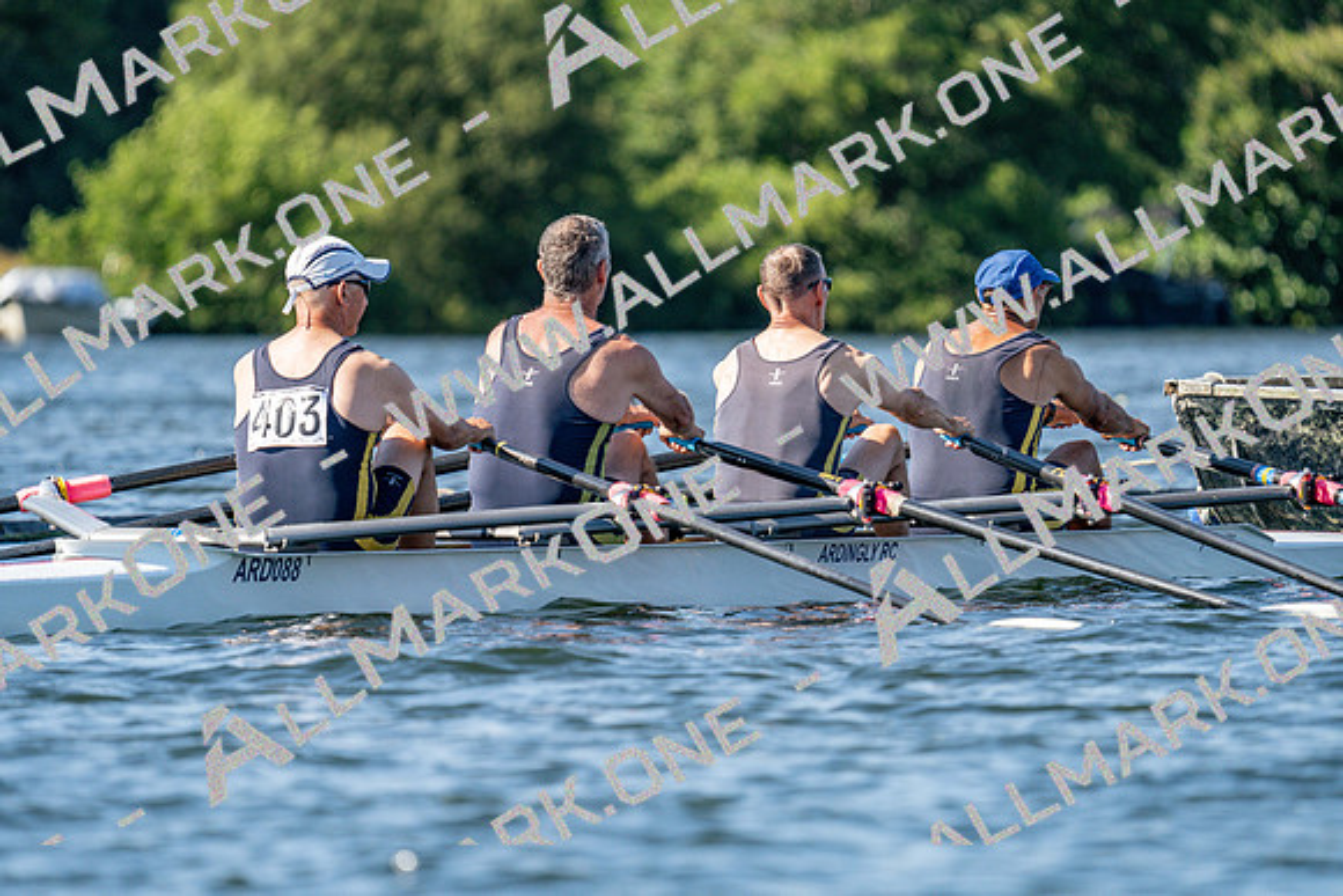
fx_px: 16455
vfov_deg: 3.1
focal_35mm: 441
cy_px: 448
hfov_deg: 4.7
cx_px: 672
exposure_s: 1/1600
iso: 500
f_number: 6.3
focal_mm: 441
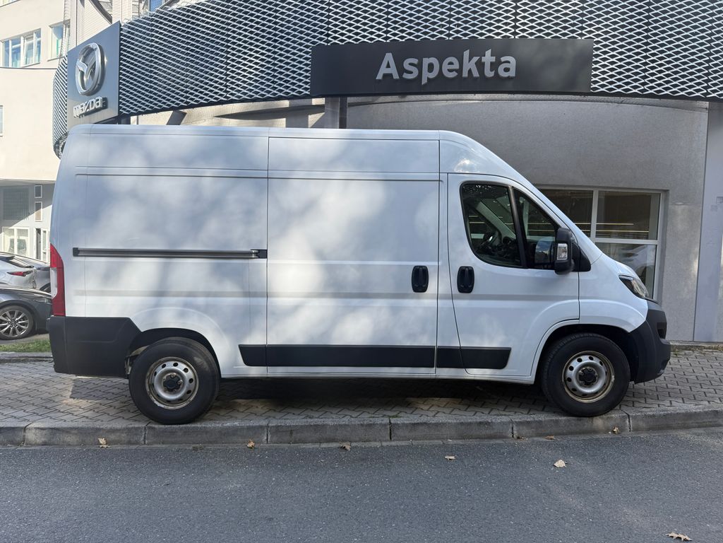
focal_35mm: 24
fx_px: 501
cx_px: 362
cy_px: 272
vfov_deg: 56.8
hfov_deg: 71.6
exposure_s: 1/1250
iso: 80
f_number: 1.78
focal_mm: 6.76
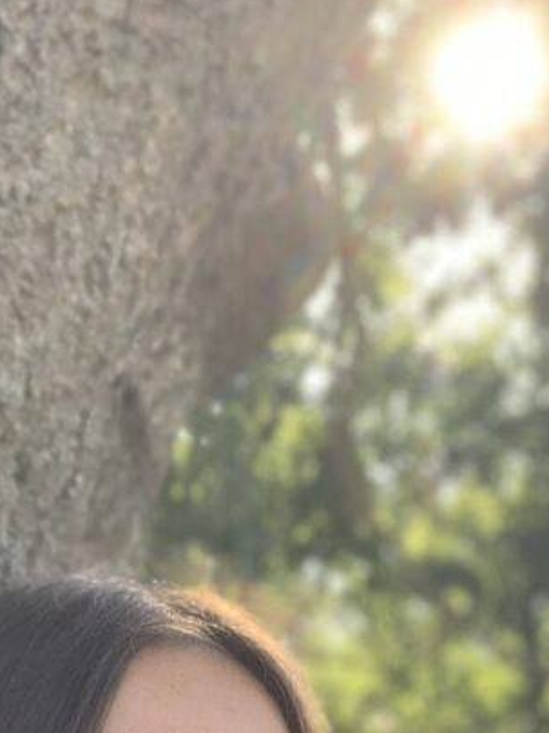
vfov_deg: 22.8
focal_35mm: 81
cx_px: 226
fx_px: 1716
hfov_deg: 18.2
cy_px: 798
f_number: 2.2
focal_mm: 2.87
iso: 32
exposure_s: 1/121
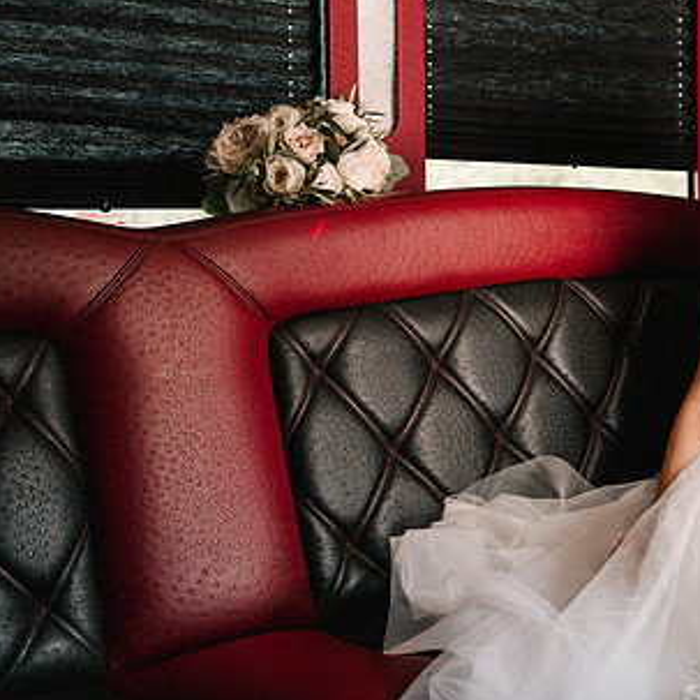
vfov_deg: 30.0
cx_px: 647
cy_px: 306
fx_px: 1304
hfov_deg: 28.7
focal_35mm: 57
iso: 500
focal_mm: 35
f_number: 3.2
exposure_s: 1/200
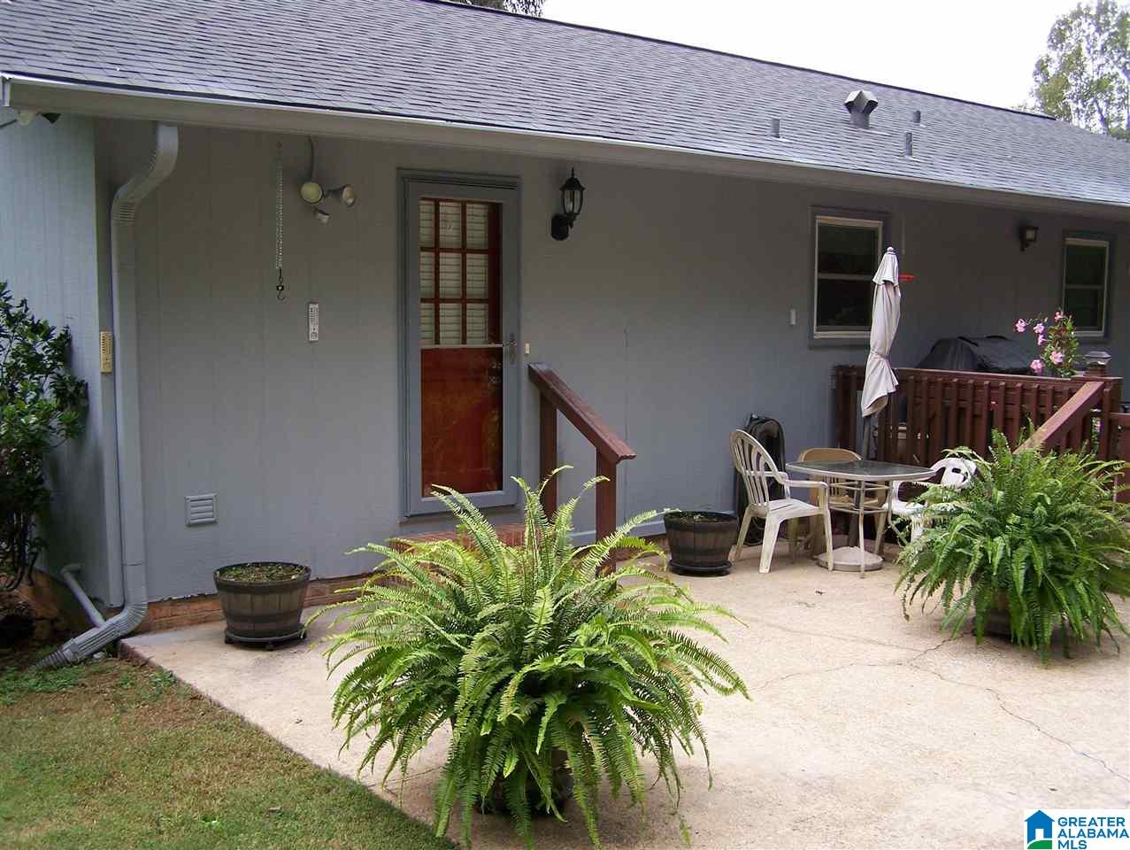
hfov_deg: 48.9
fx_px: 1242
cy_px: 425
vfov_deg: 37.8
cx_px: 565
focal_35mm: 38
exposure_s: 1/250
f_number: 2.8
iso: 80
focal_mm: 6.3
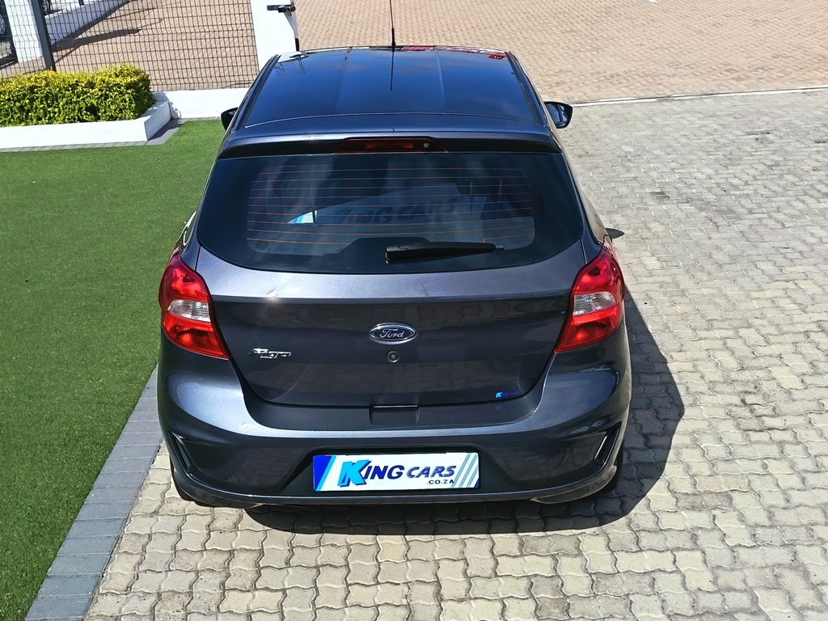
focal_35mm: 37
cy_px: 310
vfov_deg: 38.7
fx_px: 885
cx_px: 414
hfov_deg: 50.1
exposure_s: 1/1012
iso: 100
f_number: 1.75
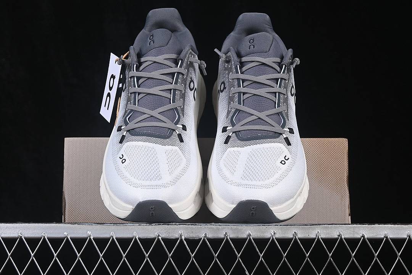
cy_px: 138
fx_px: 858
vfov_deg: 18.2
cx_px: 206
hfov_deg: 27.0
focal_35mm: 75
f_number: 8
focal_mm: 50
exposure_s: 1/80
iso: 160
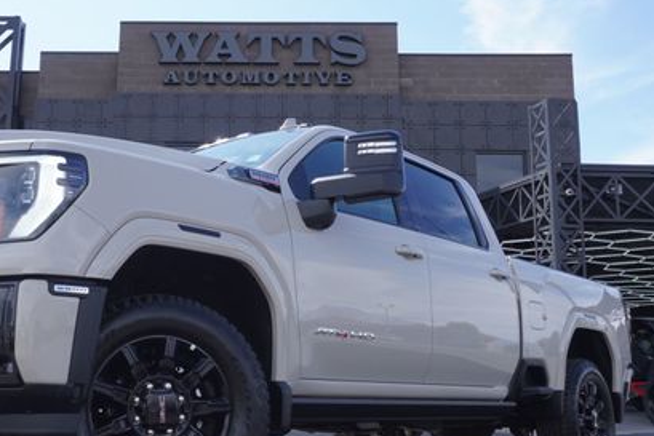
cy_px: 254
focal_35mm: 47
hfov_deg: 41.2
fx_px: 854
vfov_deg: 28.6
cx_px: 203
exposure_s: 1/125
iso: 100
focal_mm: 20
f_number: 8
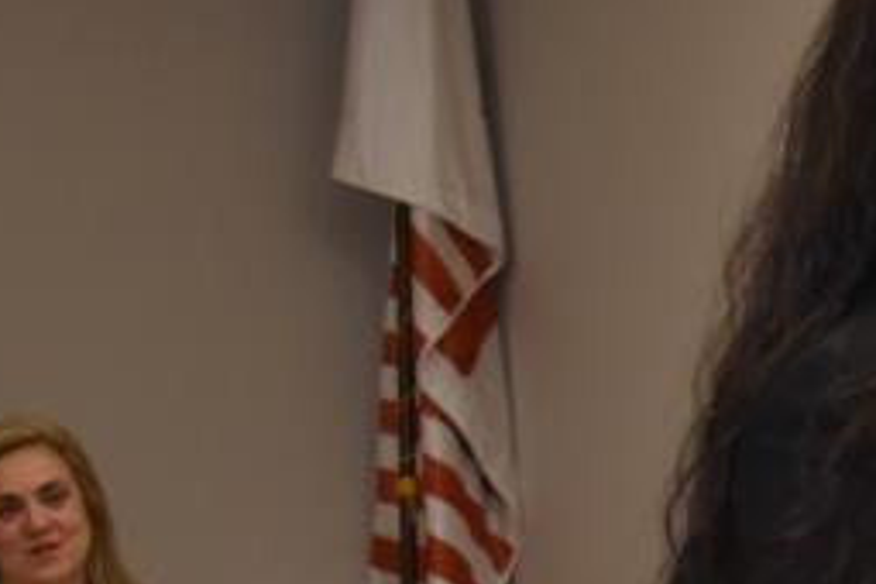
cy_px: 390
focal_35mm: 181
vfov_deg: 7.6
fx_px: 4404
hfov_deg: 10.5
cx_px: 1707
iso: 900
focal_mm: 30
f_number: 4.2
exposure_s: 1/125
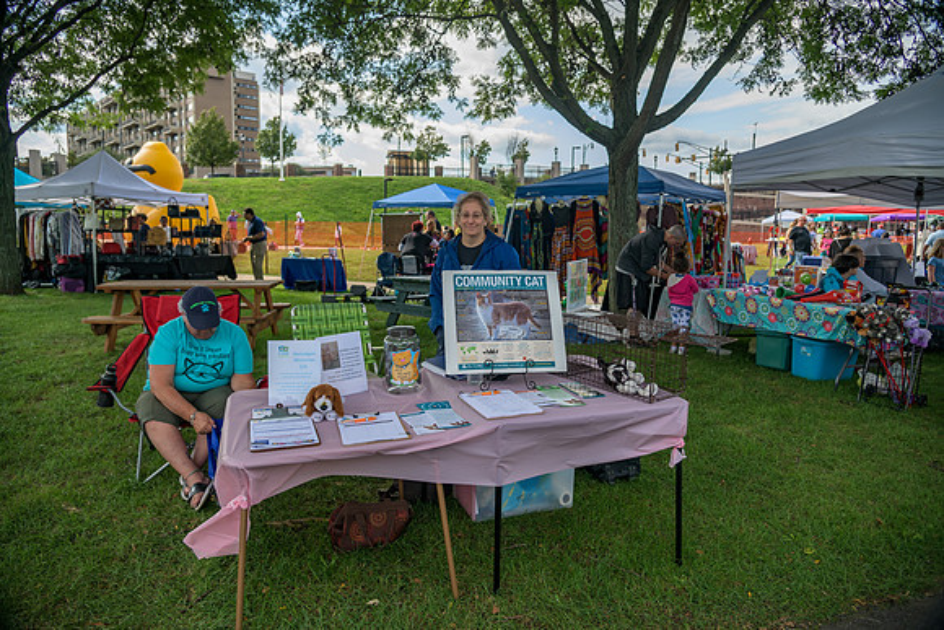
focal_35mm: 24
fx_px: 629
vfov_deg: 53.2
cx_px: 472
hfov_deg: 73.7
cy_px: 315
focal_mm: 24
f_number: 4
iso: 180
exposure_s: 1/320
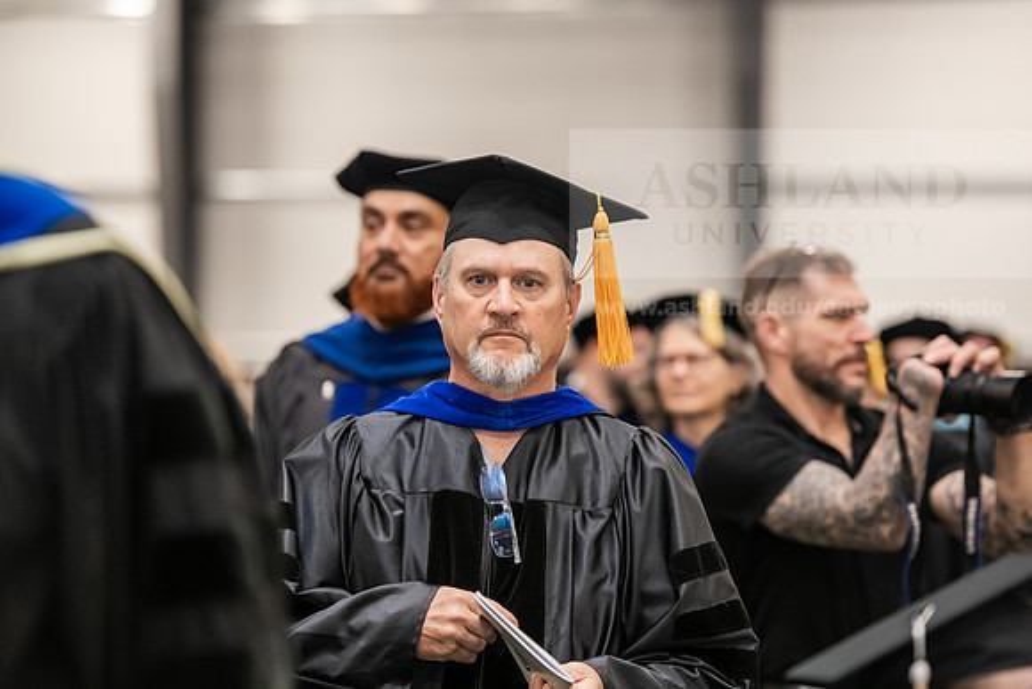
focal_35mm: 140
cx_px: 516
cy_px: 344
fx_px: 4014
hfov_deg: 14.7
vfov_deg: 9.8
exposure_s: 1/200
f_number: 3.2
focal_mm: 140
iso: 2500
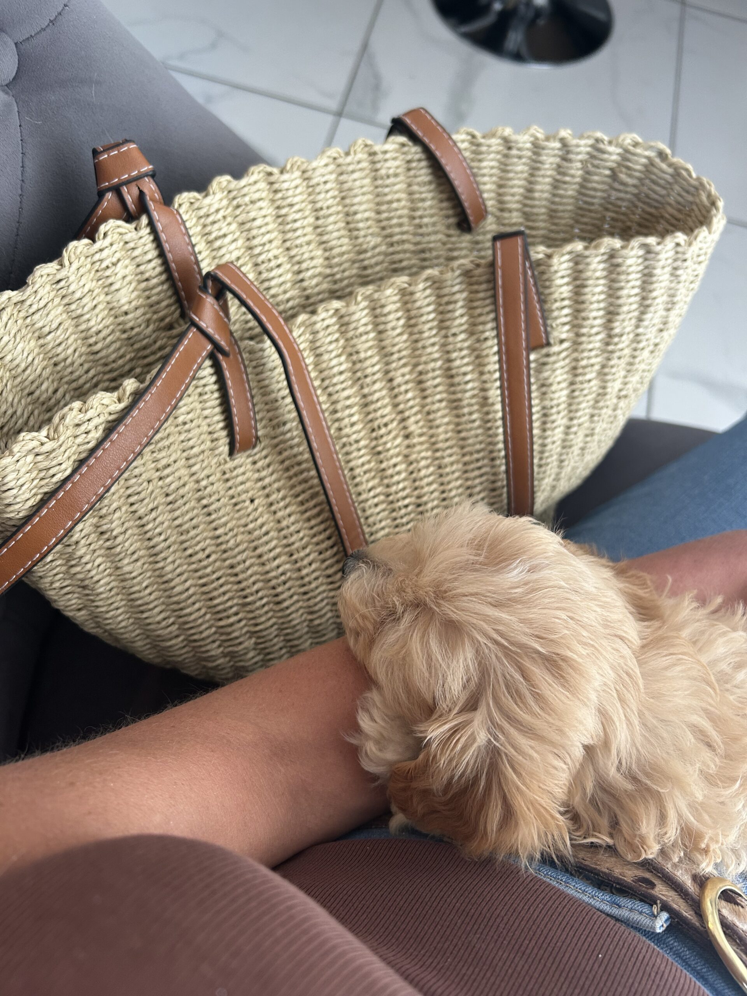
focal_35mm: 26
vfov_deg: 67.3
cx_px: 374
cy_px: 498
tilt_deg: -64.4
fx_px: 748
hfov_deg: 53.1
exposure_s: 1/100
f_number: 1.5
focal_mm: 5.7
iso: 125
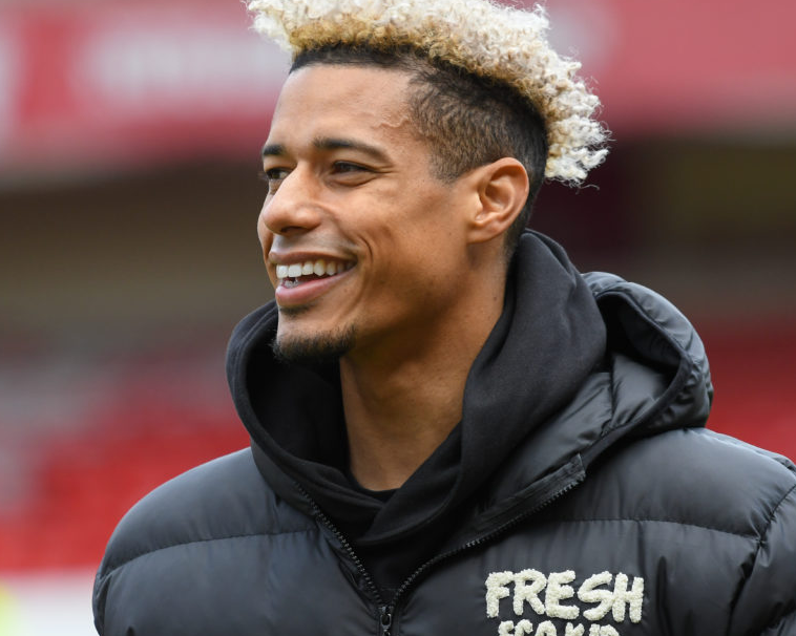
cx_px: 315
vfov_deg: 2.3
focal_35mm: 666
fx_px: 15686
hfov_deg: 2.9
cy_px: 303
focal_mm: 350
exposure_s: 1/800
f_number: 5.6
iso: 1000
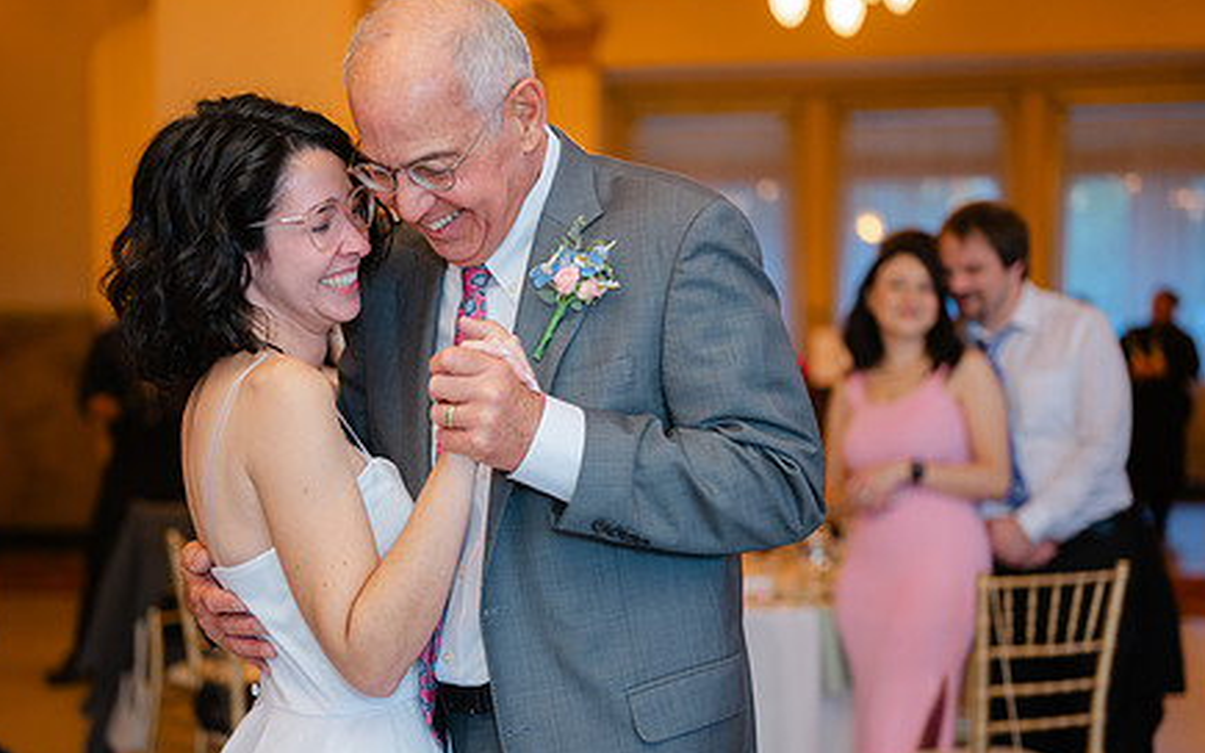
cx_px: 460
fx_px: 2332
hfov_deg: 28.9
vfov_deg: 18.3
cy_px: 480
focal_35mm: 71
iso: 320
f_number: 1.8
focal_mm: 50
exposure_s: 1/125
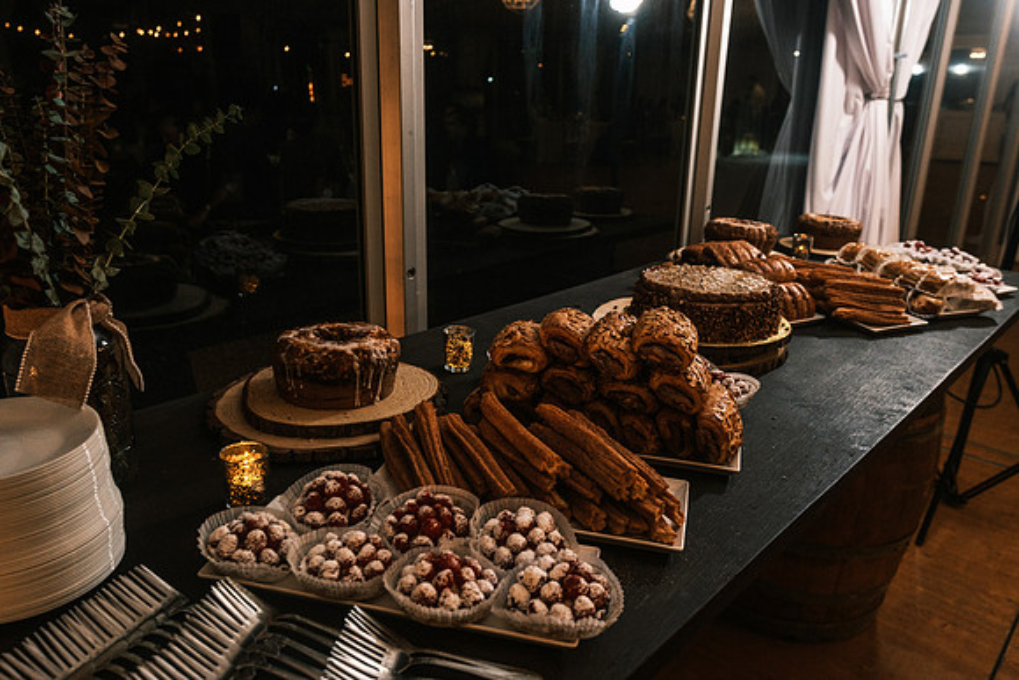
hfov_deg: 67.4
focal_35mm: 27
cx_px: 510
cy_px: 340
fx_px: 764
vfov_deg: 48.0
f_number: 3.6
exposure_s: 1/60
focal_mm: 18
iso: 2000
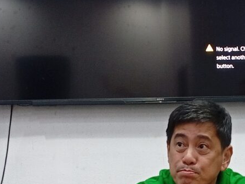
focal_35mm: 107
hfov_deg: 18.1
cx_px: 212
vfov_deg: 13.8
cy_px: 146
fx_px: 758
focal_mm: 3.98
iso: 606
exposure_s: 1/20
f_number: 1.8
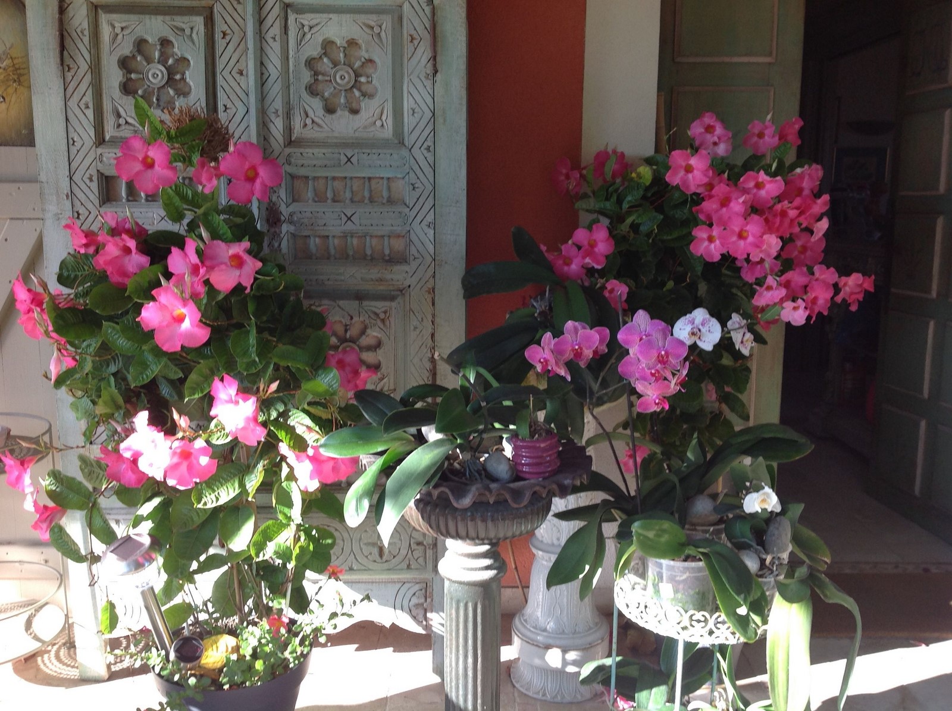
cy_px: 356
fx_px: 961
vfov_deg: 40.6
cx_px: 476
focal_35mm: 35
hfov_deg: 52.7
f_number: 2.4
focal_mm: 4.28
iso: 50
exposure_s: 1/120
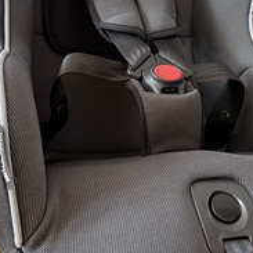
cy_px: 46
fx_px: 480
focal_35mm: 58
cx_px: 143
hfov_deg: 29.5
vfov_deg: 28.8
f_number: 1.78
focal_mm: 6.76
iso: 400
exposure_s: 1/60
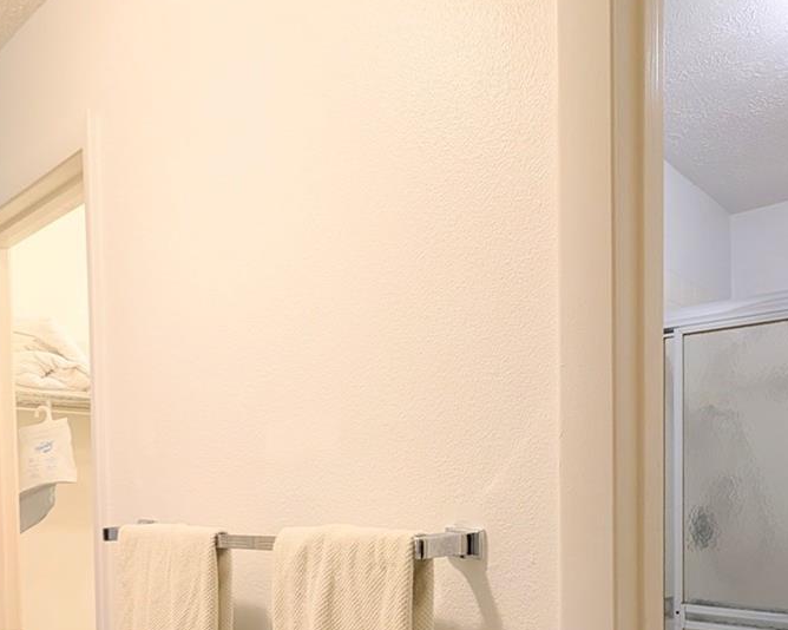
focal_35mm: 28
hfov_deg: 61.5
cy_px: 505
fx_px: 653
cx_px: 488
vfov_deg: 48.6
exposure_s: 1/30
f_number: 1.7
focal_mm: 2.02
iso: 114
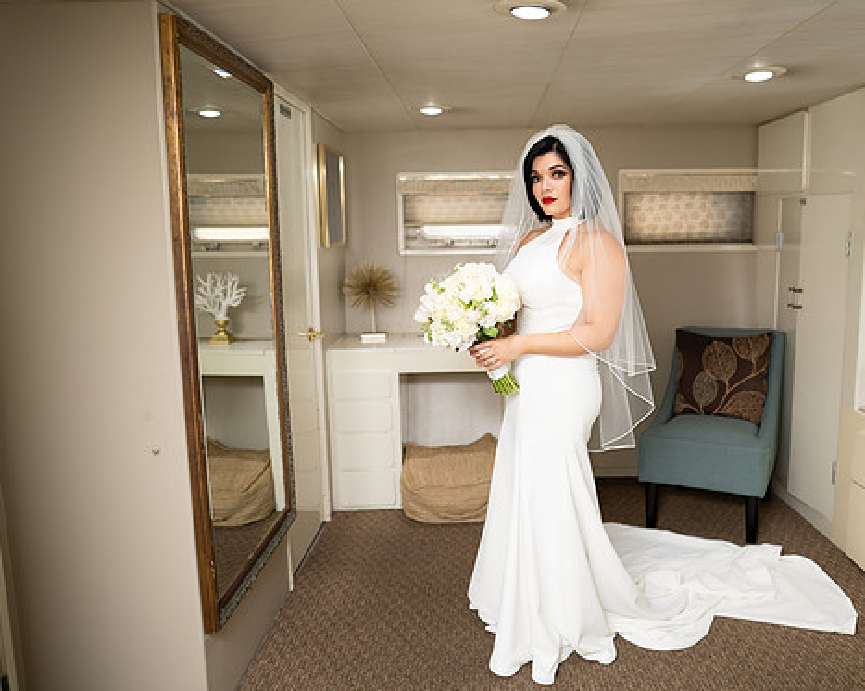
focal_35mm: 28
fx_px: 716
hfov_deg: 62.0
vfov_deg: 51.5
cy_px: 340
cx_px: 489
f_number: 1.4
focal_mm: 24
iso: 250
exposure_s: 1/1000
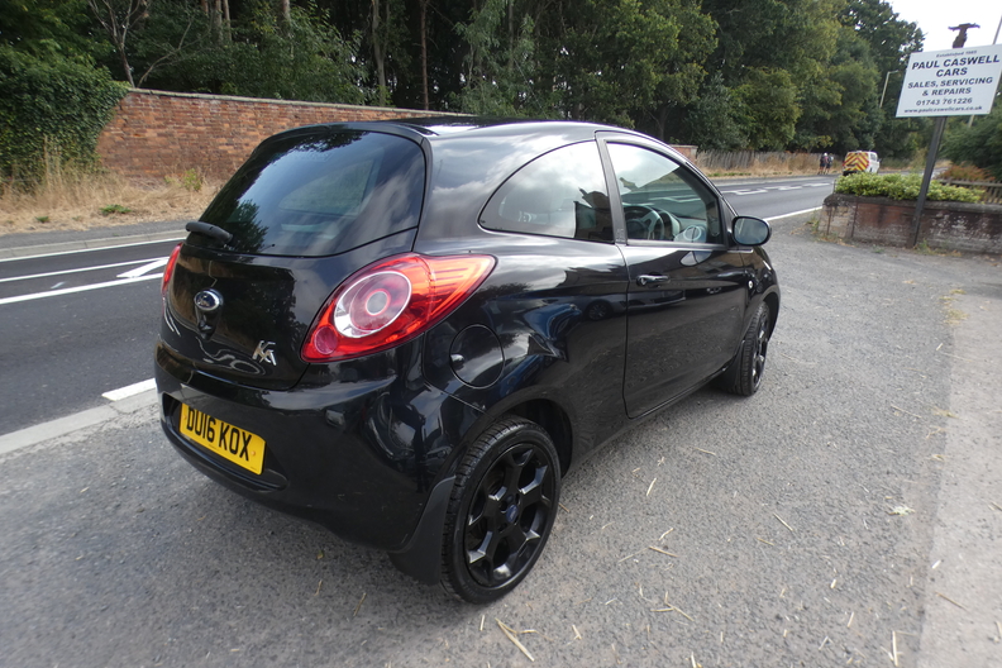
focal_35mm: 21
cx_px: 498
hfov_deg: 81.2
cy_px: 323
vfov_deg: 59.5
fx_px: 584
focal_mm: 3.6
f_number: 2.8
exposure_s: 1/320
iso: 80
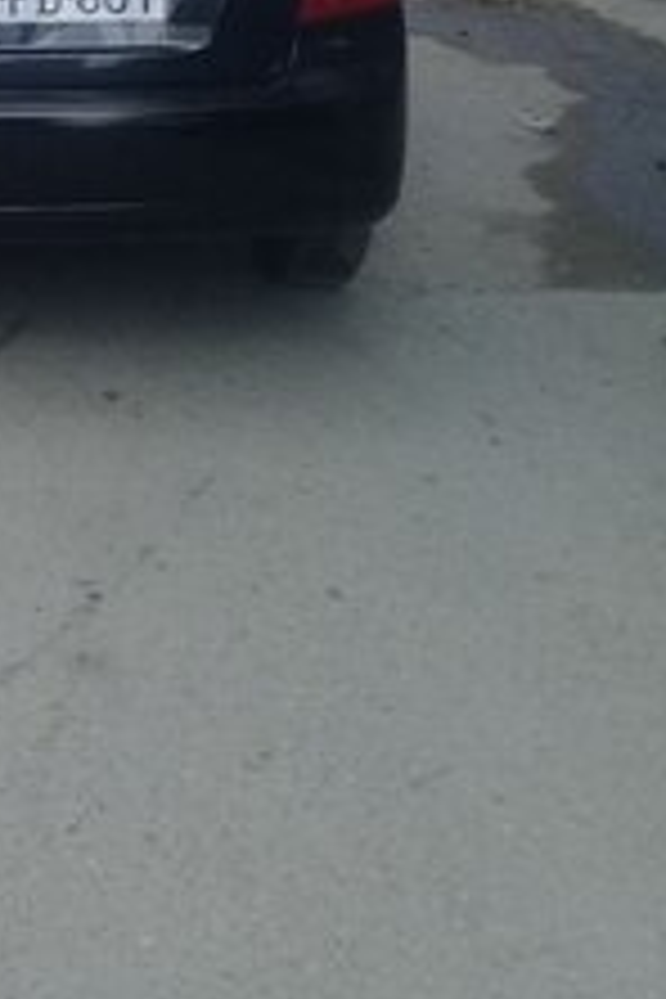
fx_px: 1998
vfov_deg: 26.5
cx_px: -135
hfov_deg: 18.0
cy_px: -4
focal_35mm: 72
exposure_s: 1/858
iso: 50
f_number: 2.2
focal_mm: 3.3
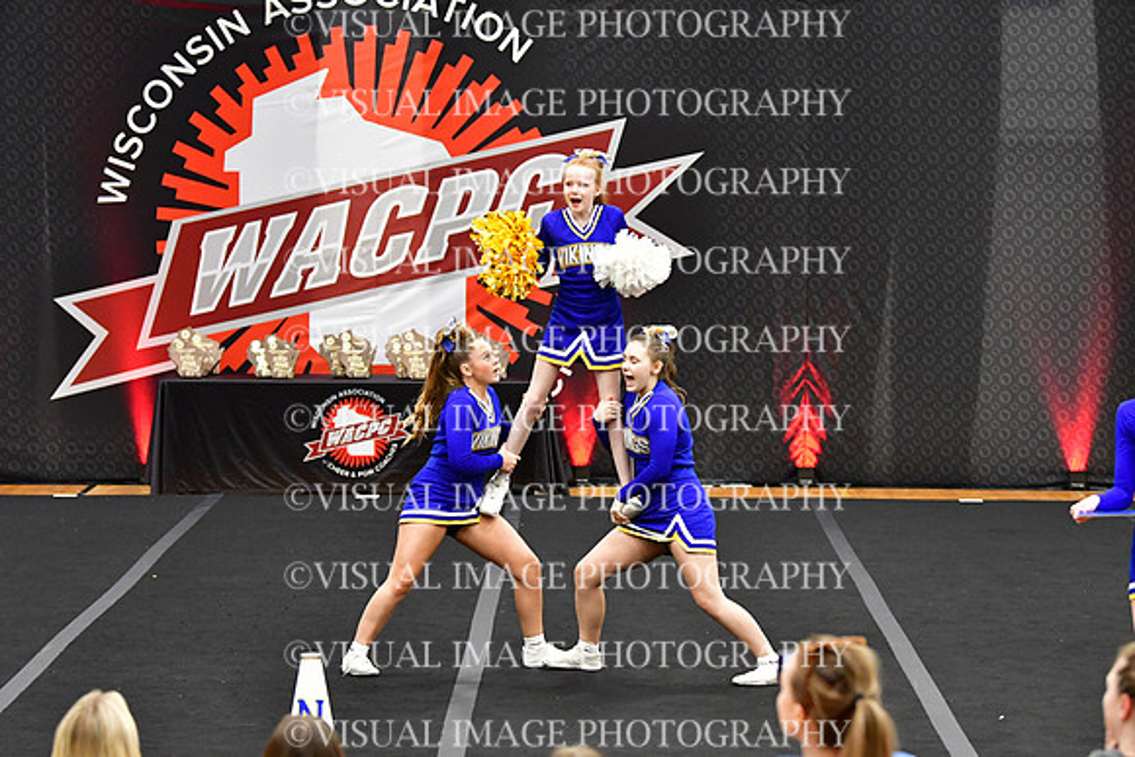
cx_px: 568
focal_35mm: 123
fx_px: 3879
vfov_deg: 11.2
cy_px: 378
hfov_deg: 16.6
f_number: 3.2
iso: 5000
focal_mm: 82
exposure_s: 1/500
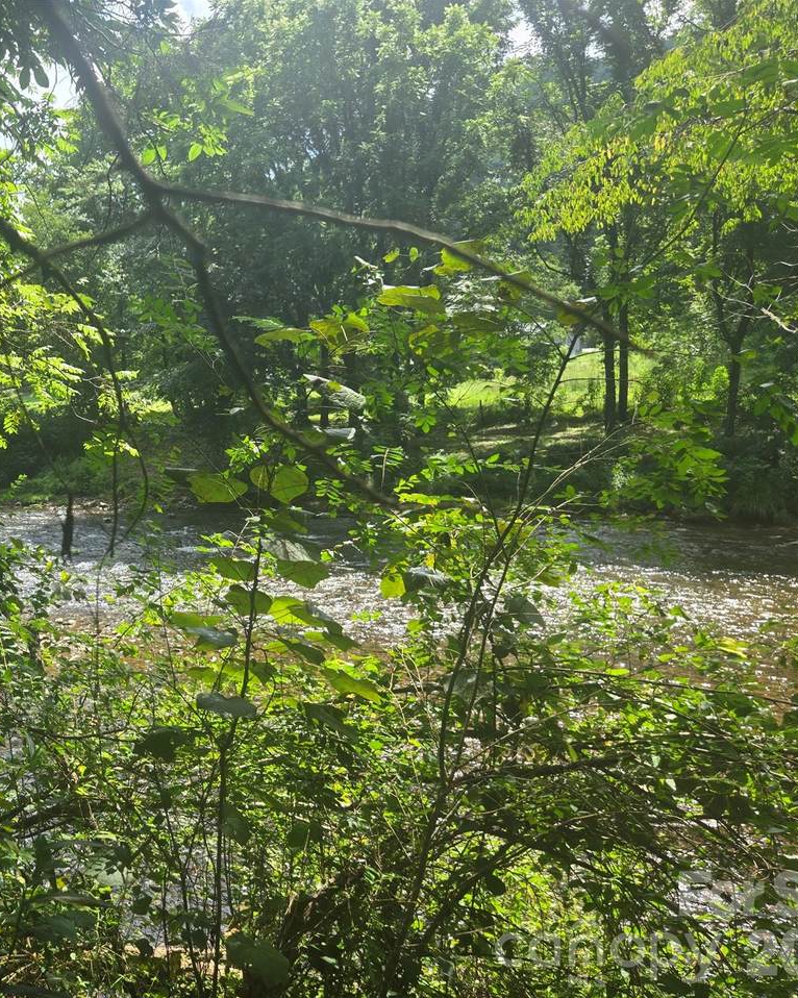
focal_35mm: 30
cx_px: 220
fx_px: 886
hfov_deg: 47.1
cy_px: 499
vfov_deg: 58.8
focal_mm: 5.4
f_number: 1.8
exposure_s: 1/375
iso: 25
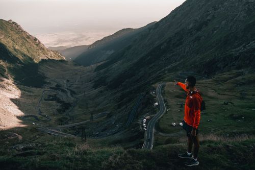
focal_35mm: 36
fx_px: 258
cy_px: 59
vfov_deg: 36.2
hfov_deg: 52.6
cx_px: 137
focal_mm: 28
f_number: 2.8
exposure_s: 1/250
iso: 400
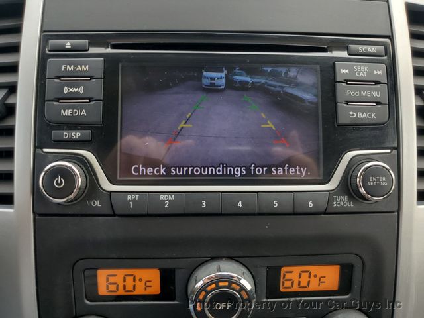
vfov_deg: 53.1
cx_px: 212
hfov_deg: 67.3
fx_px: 318
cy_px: 159
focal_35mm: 26
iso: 50
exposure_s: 1/486
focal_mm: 4.3
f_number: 1.5
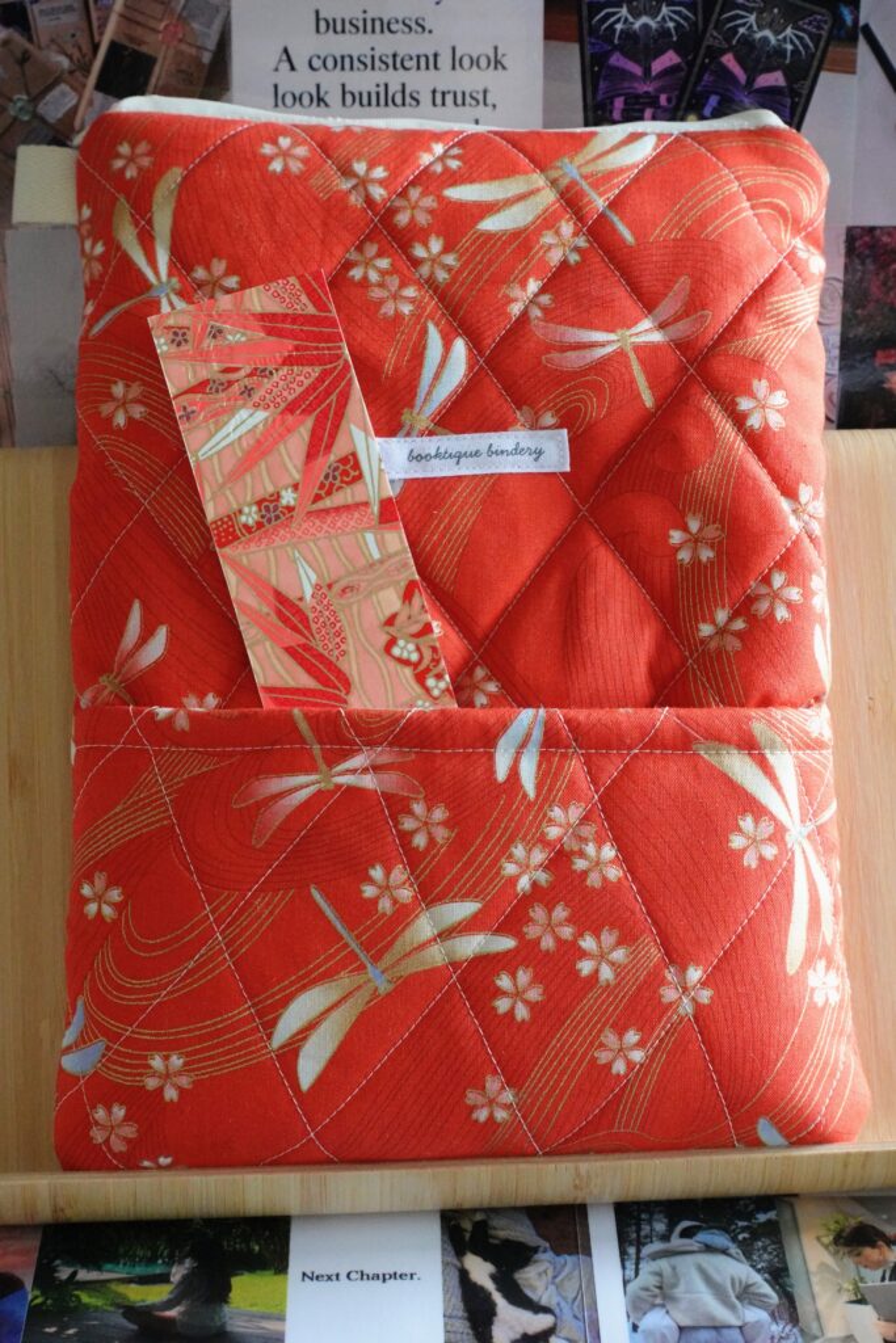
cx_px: 448
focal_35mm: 65
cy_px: 672
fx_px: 2426
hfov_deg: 20.9
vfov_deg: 31.0
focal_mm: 24.18
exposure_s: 1/160
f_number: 5.6
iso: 3200
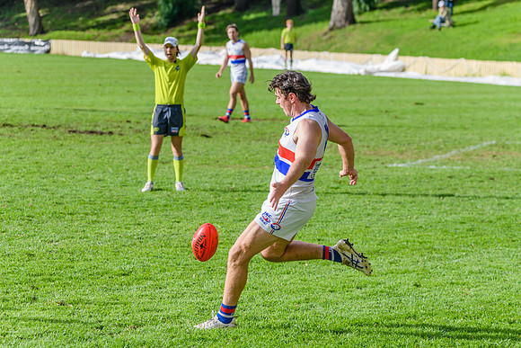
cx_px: 272
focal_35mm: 157
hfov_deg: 13.1
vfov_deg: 8.8
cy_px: 166
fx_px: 2266
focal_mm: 150
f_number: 7.1
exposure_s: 1/1600
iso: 800
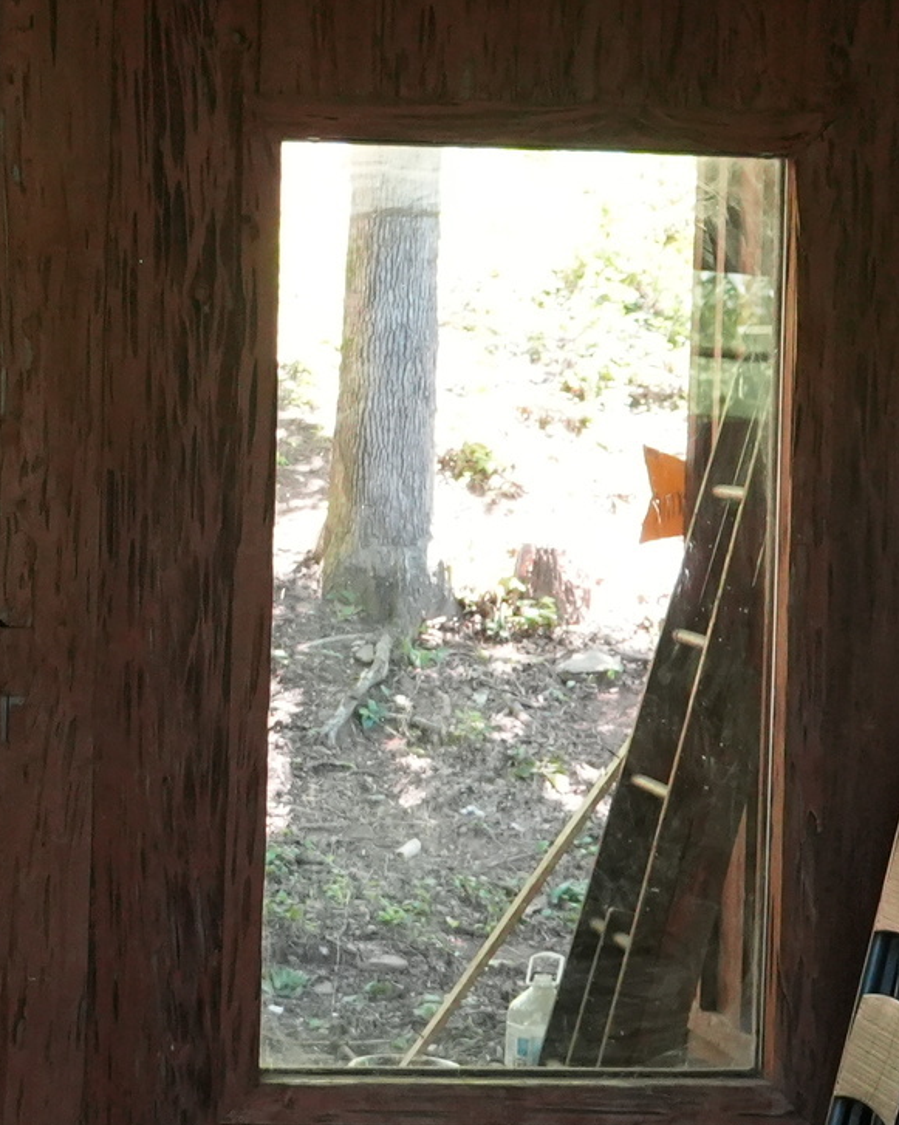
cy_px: 379
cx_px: 113
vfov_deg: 15.2
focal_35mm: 127
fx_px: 4219
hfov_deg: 12.1
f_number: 3.2
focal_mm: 21.3
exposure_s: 1/160
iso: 1600
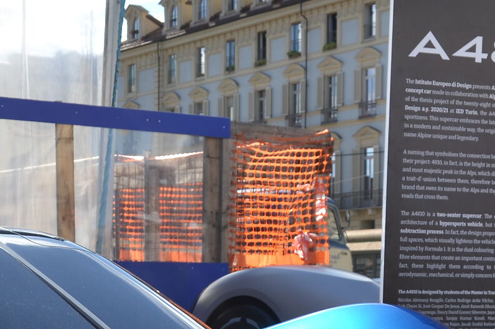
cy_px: 406
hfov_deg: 22.2
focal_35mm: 91
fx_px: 1251
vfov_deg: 14.5
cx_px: 125
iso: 100
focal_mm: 20
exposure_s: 1/250
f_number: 7.1
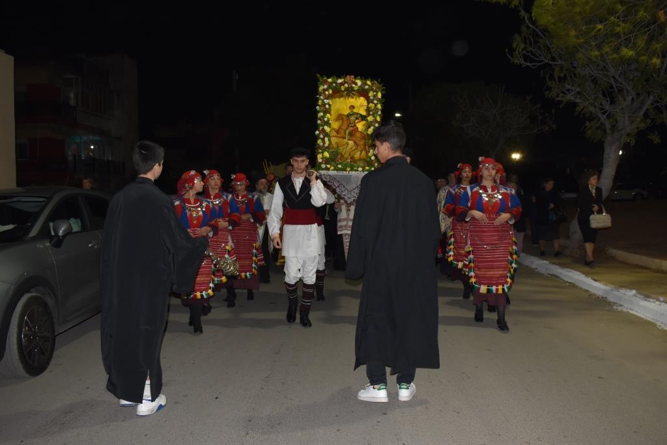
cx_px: 334
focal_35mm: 33
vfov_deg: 40.0
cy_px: 222
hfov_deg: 57.2
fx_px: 611
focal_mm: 22
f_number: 5.6
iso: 800
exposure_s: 1/30
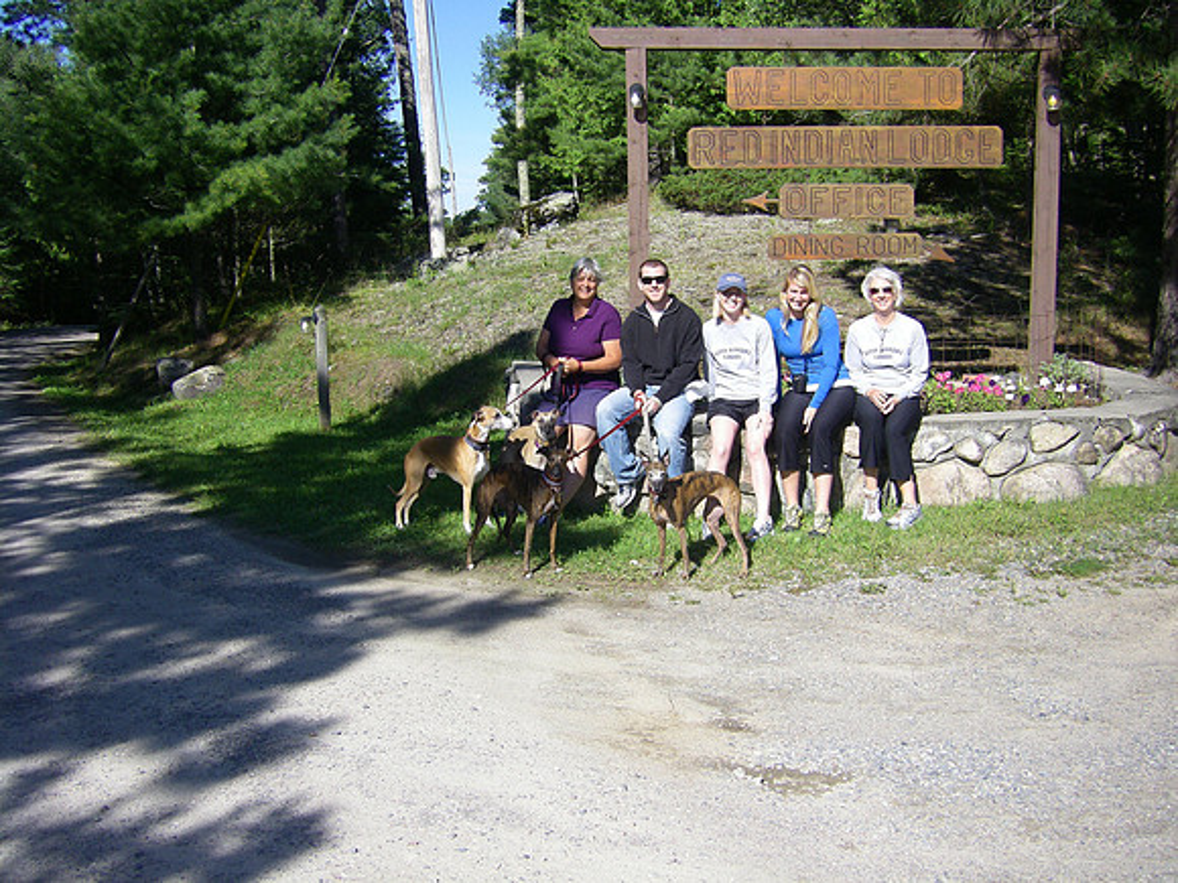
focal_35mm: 38
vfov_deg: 37.7
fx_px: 1293
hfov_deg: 49.0
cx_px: 589
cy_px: 442
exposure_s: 1/200
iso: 80
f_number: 7
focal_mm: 6.3
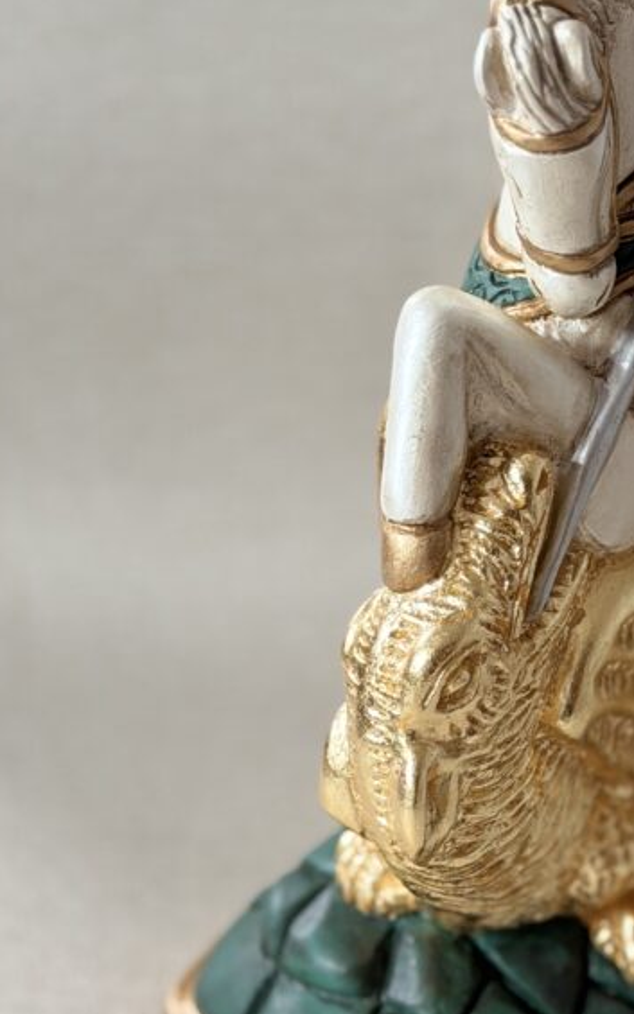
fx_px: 2655
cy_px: 577
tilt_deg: -27.0
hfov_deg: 13.3
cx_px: 702
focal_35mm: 96
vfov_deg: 21.6
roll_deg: -1.9
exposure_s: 1/46
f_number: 1.78
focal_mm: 6.76
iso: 250
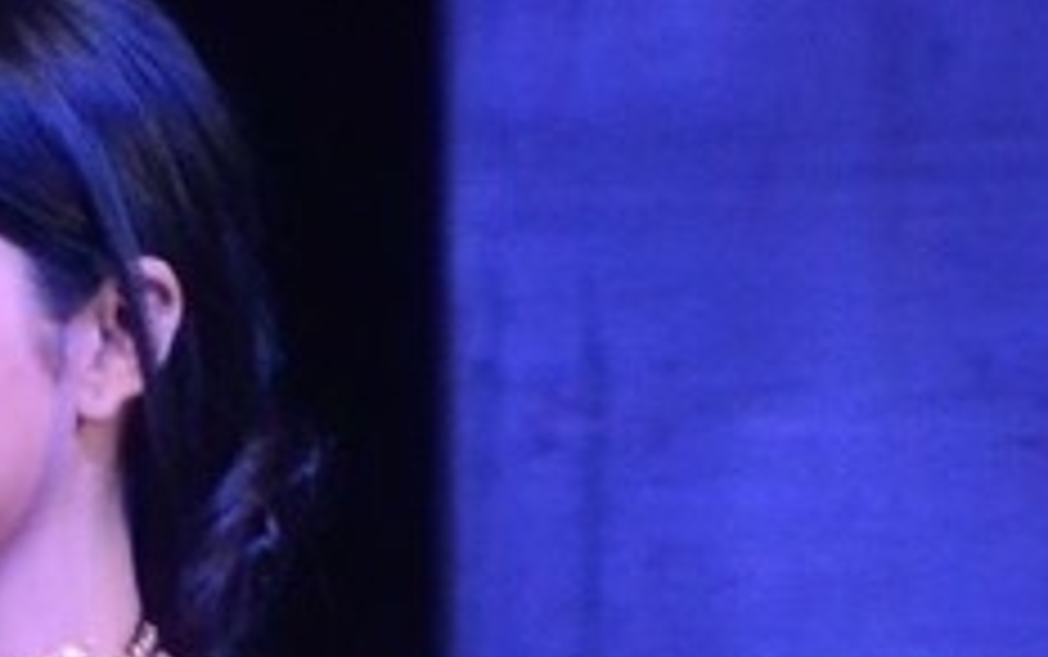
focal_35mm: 825
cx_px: -1534
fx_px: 23569
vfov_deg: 1.6
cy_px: 1285
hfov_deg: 2.5
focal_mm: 105
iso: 2500
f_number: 5.6
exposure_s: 1/125
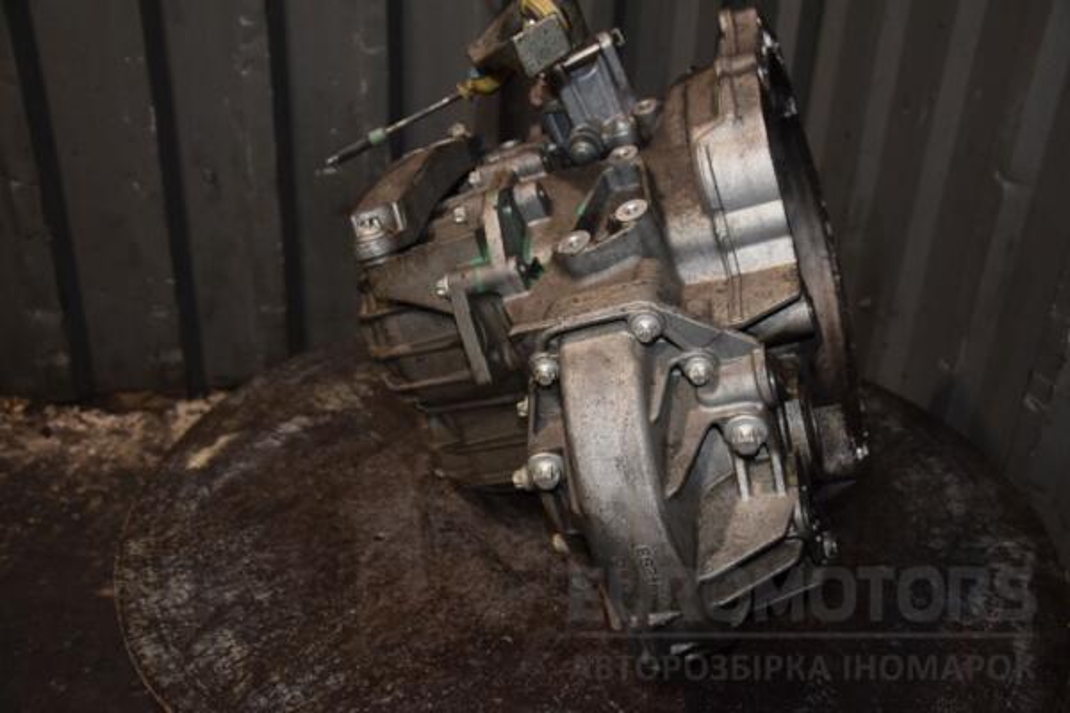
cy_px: 356
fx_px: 1114
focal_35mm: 38
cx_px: 535
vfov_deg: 35.5
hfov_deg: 51.3
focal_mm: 25
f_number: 4
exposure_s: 1/100
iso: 800
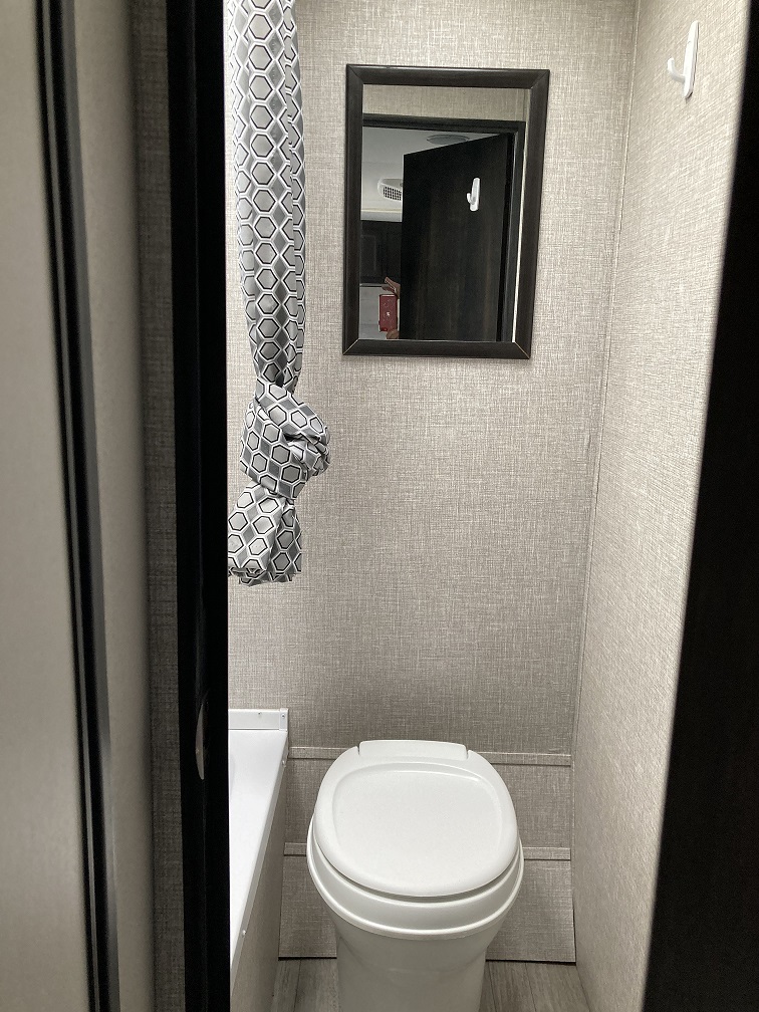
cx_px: 380
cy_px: 506
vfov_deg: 63.4
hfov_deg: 49.7
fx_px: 819
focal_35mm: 28
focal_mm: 3.99
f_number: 1.8
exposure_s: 1/60
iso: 125
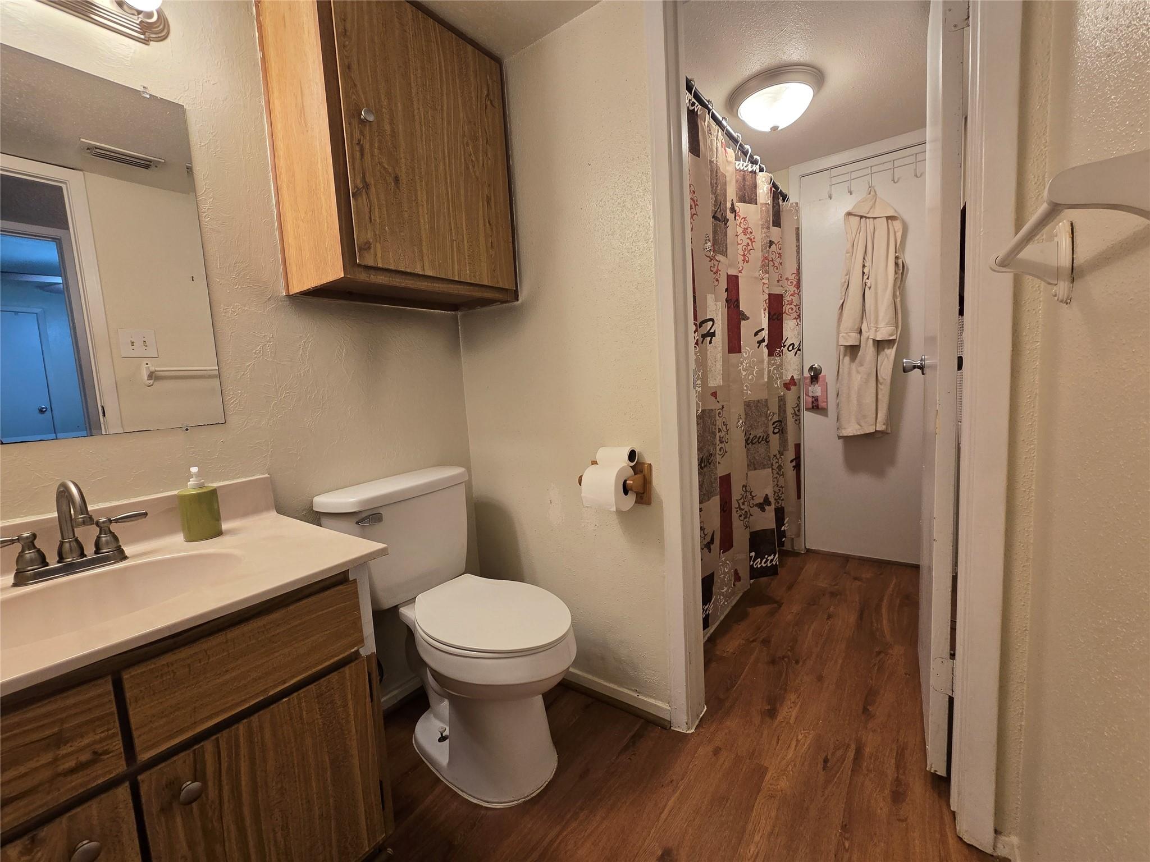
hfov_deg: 106.2
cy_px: 431
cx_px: 575
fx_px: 432
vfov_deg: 89.9
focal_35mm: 13
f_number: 2.2
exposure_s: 1/60
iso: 125
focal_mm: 2.2
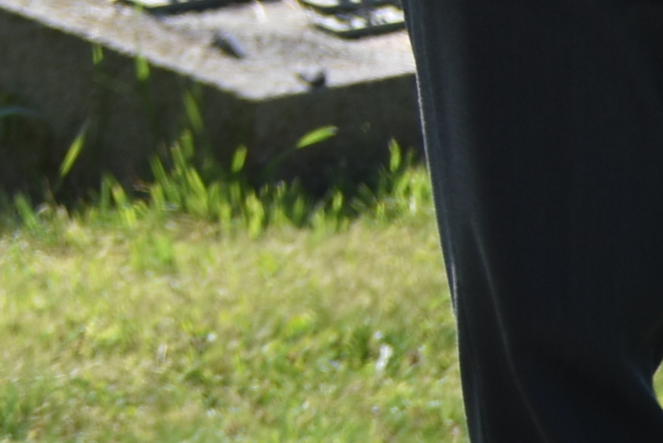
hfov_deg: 1.2
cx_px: -1152
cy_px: -577
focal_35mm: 1709
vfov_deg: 0.8
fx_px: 31490
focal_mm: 200
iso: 200
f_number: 5.6
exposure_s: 1/500
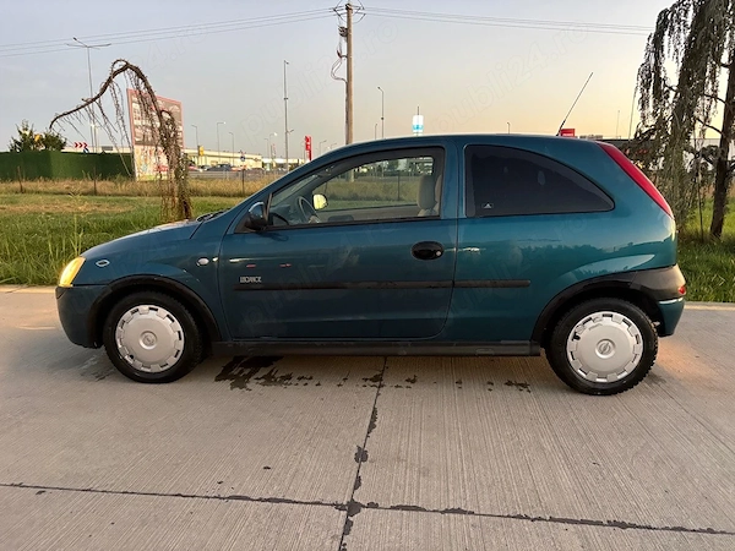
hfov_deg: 67.3
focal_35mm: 26
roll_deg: +0.0
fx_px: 552
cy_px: 276
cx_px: 368
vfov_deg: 53.1
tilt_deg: -11.0
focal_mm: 5.96
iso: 640
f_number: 1.6
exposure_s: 1/34
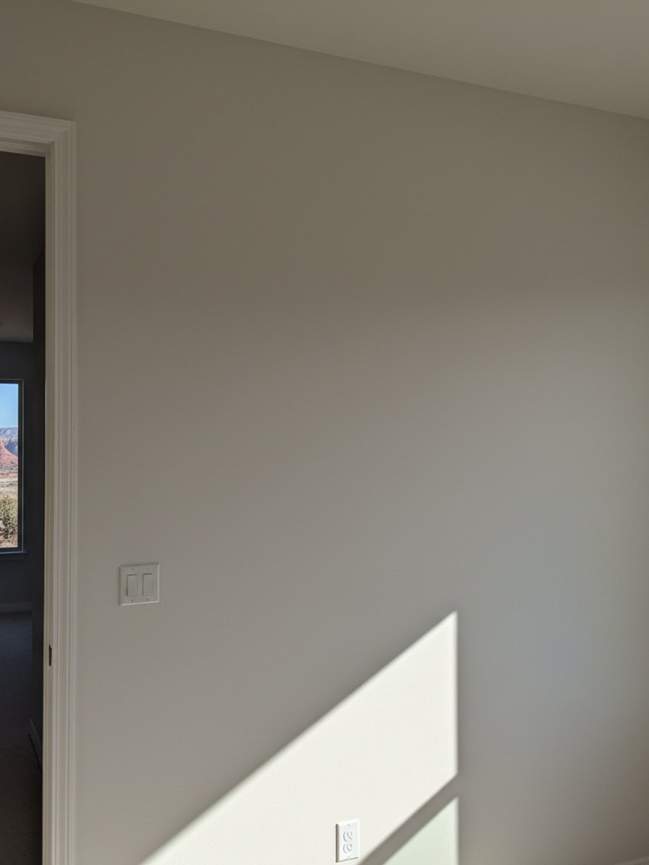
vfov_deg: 67.3
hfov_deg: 53.1
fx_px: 650
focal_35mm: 26
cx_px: 324
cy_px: 432
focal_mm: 5.7
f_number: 1.6
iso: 950
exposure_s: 1/86
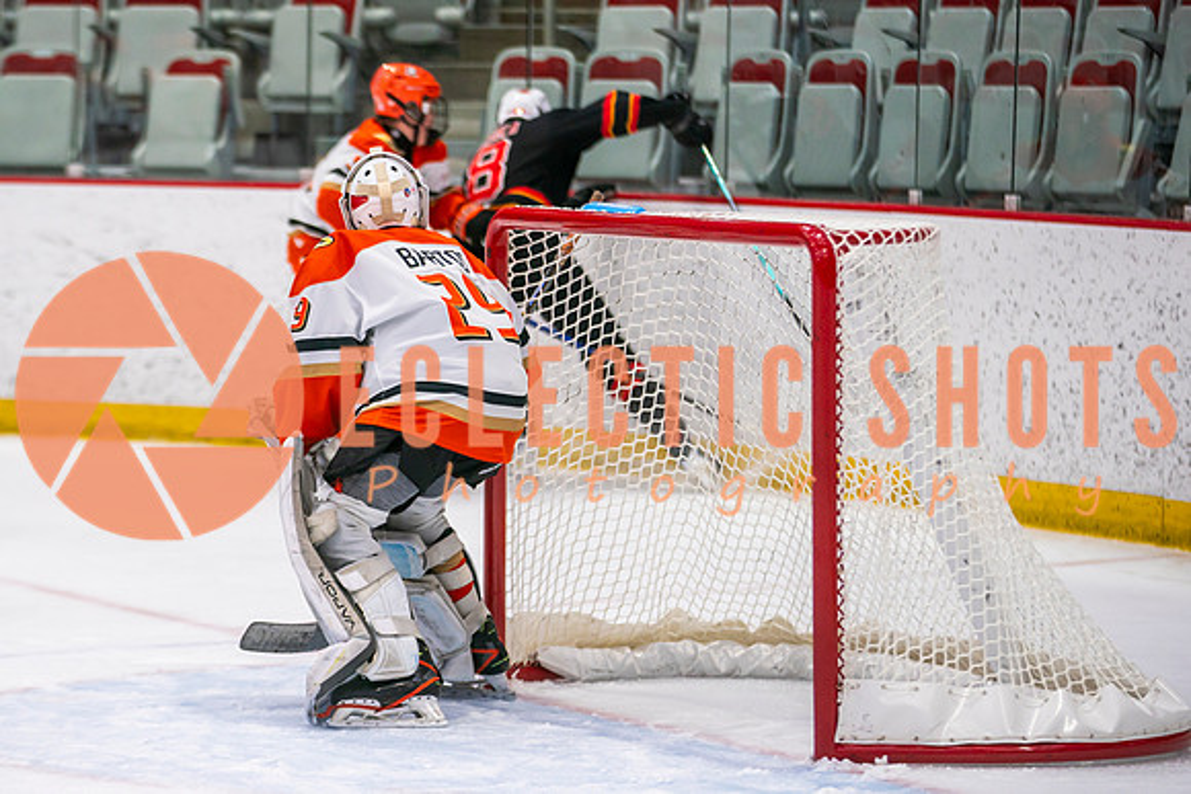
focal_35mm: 203
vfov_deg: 6.8
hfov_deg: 10.1
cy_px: 396
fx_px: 6717
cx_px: 395
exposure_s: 1/640
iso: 800
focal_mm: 145
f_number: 2.8
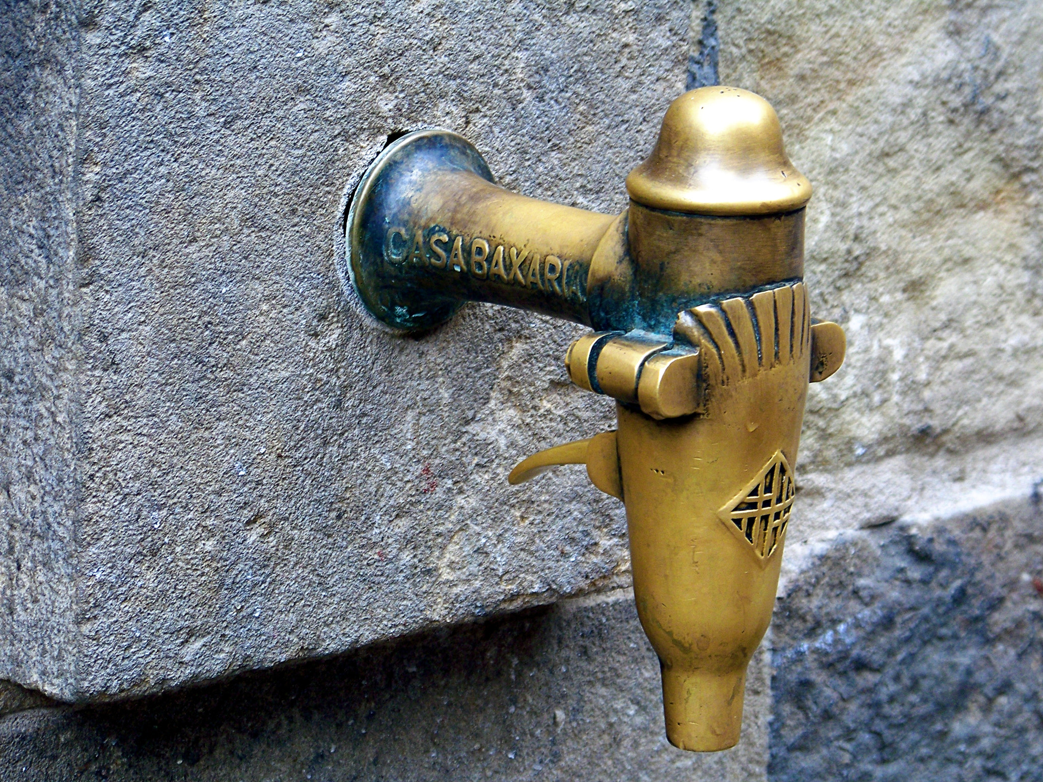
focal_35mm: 172
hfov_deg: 11.5
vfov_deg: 8.6
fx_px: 5182
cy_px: 391
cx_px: 522
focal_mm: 27.5
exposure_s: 1/50
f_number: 3.6
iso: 64
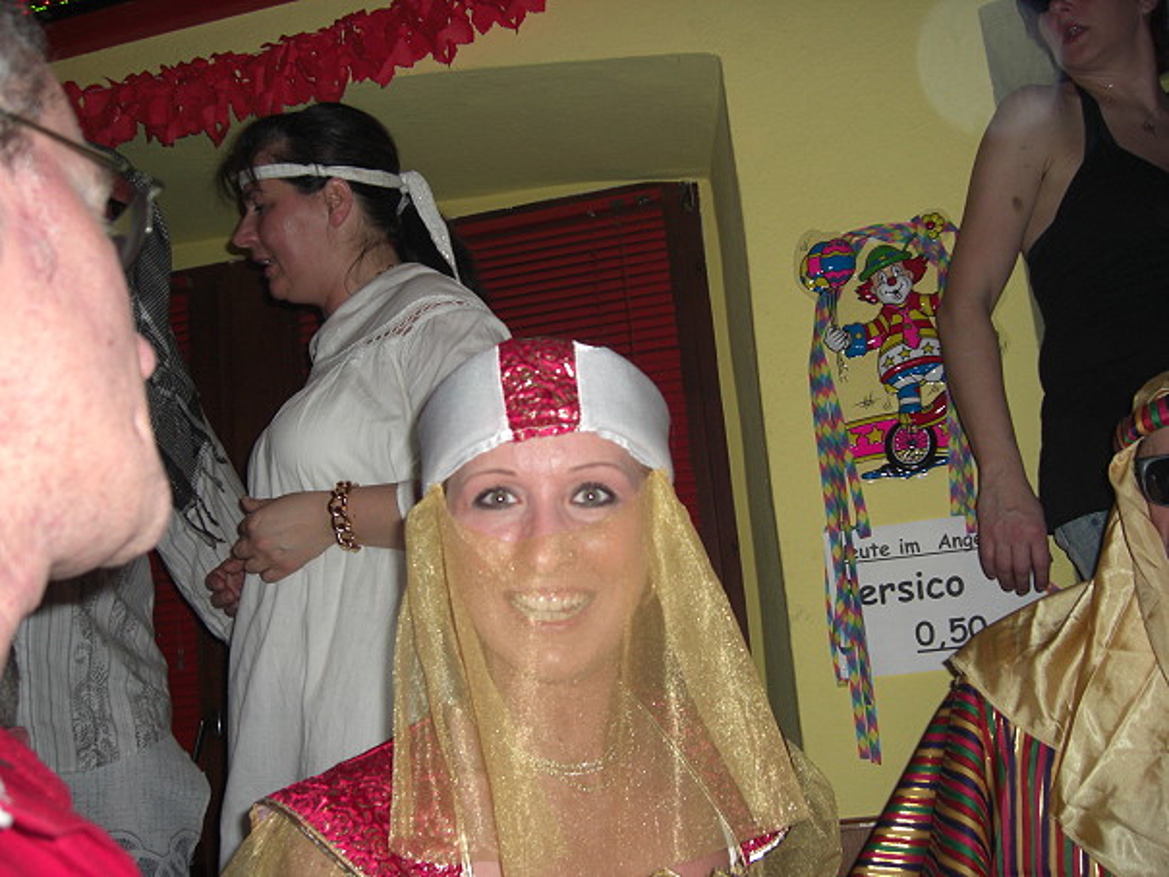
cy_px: 438
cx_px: 584
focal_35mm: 38
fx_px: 1284
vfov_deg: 37.7
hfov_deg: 49.0
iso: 200
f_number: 2.8
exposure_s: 1/60
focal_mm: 7.9
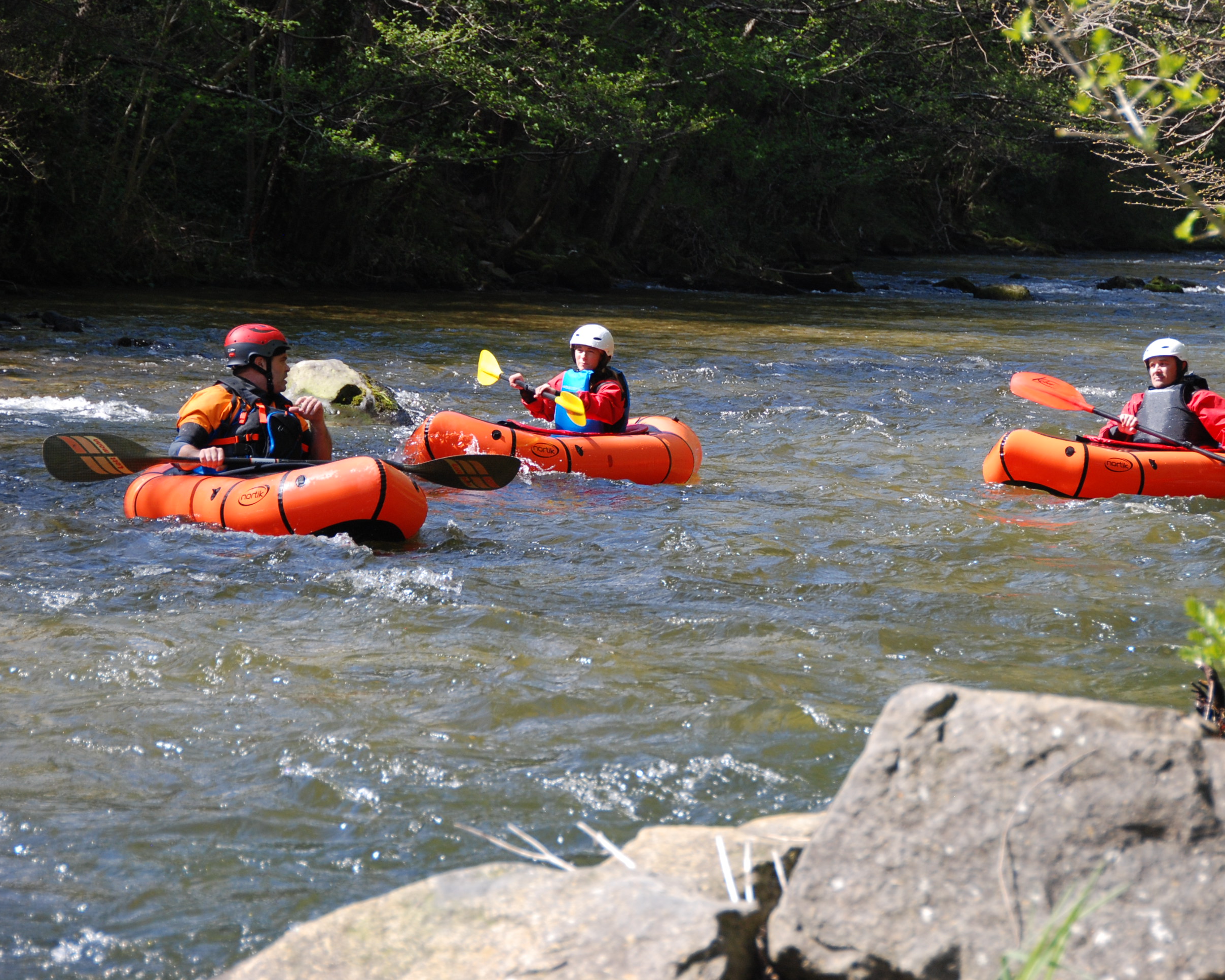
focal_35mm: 161
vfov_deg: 9.6
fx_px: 5822
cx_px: 678
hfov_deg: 12.0
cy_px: 491
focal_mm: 95
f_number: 5.3
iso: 320
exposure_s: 1/500
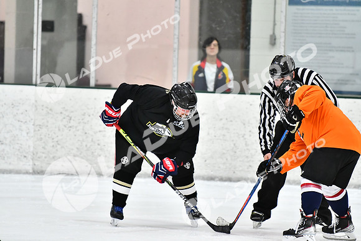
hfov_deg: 7.2
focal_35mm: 285
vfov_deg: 4.8
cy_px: 120
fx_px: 2858
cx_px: 180
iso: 5000
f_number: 2.8
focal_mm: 190
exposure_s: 1/1250
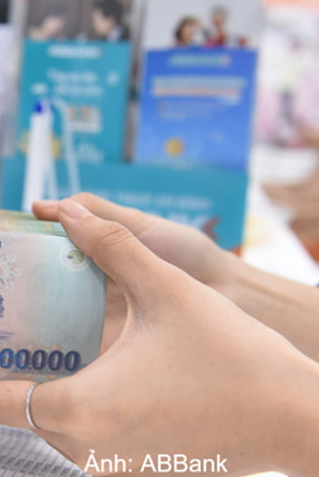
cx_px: -45
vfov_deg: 30.5
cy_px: 214
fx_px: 875
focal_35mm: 66
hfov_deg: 19.6
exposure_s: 1/400
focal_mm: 31
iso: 2500
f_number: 4
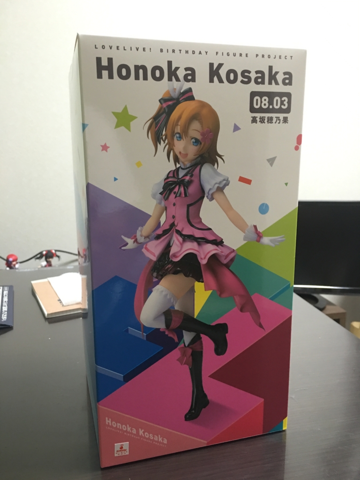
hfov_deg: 48.2
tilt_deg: -11.9
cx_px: 180
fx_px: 402
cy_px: 240
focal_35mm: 29
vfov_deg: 61.7
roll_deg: +0.3
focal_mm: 4.15
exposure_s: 1/15
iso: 80
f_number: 2.2
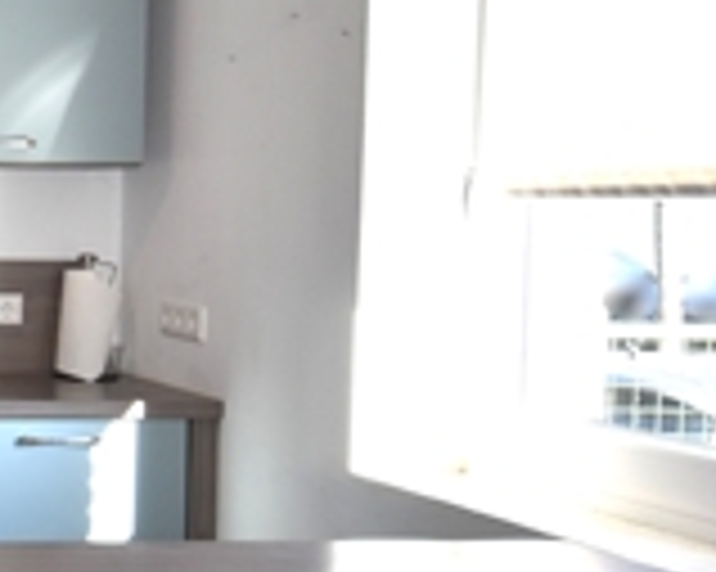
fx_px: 1377
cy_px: 270
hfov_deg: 22.5
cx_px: -423
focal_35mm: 65
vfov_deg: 23.5
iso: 400
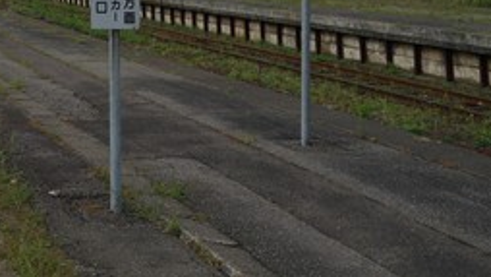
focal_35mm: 74
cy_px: -133
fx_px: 964
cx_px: -114
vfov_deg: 15.2
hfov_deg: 25.4
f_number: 5.6
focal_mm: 10.4
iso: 125
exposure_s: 1/640
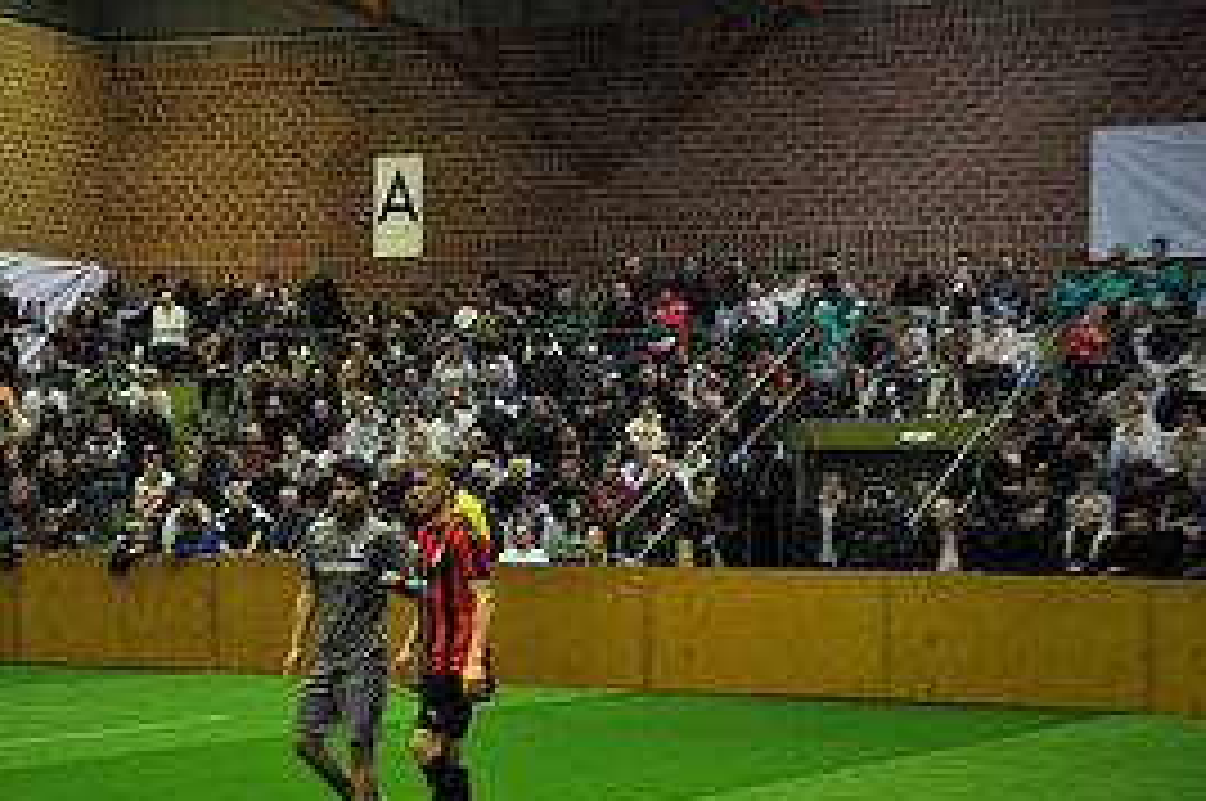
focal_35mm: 101
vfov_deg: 13.5
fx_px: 3371
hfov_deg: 20.2
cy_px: 554
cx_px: 428
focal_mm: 45
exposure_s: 1/30
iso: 1600
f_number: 4.8
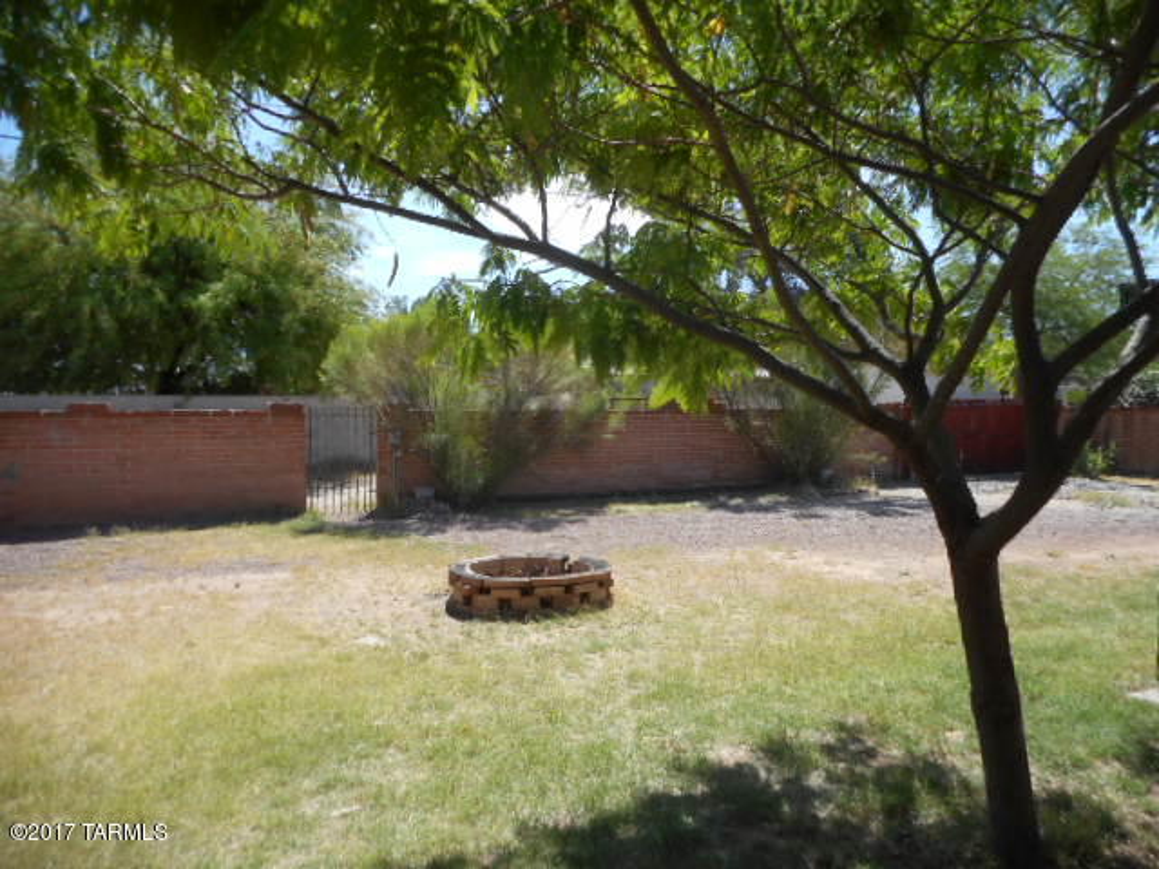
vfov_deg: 54.9
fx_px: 837
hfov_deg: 69.4
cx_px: 580
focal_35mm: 25
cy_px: 434
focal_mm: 4.5
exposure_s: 1/400
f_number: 3.7
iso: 80
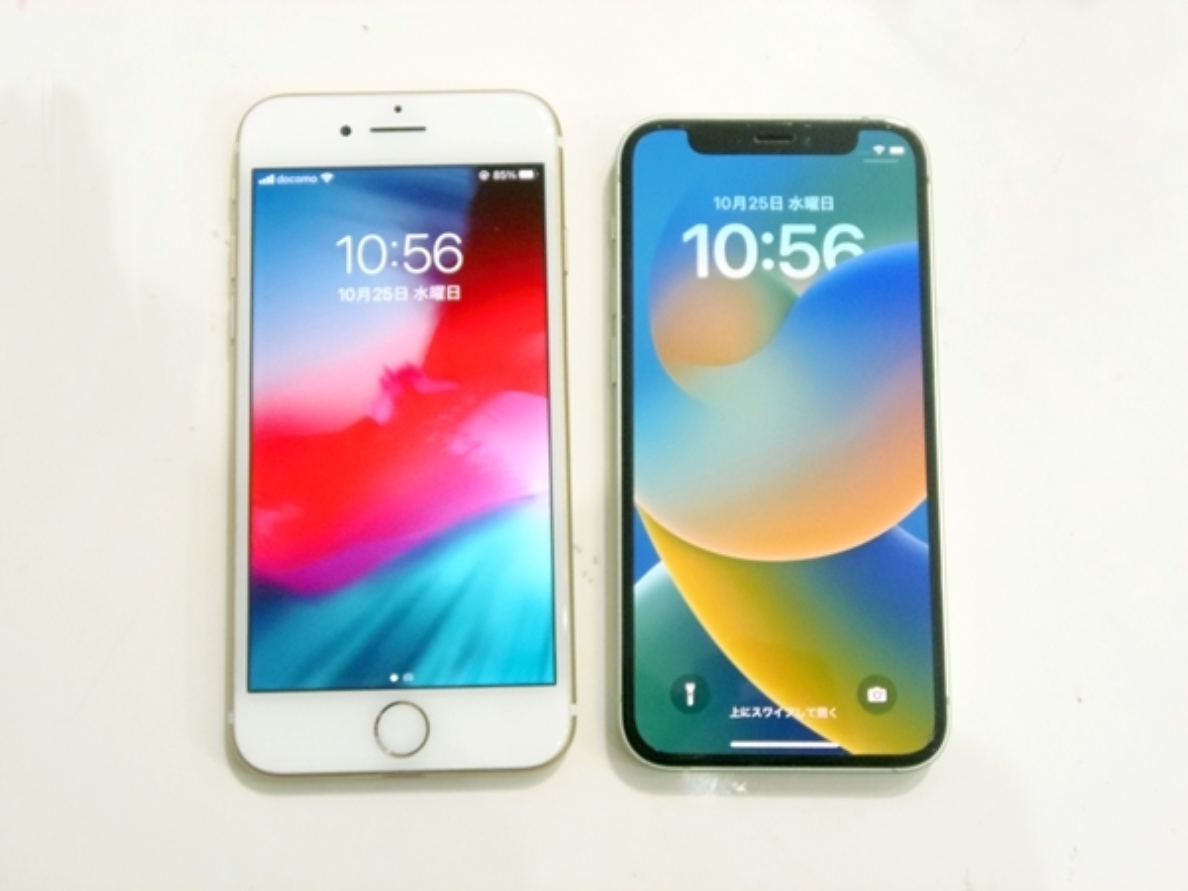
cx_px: 594
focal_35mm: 49
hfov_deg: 38.9
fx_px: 1682
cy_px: 446
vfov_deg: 29.7
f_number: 3.8
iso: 320
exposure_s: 1/30
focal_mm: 9.1
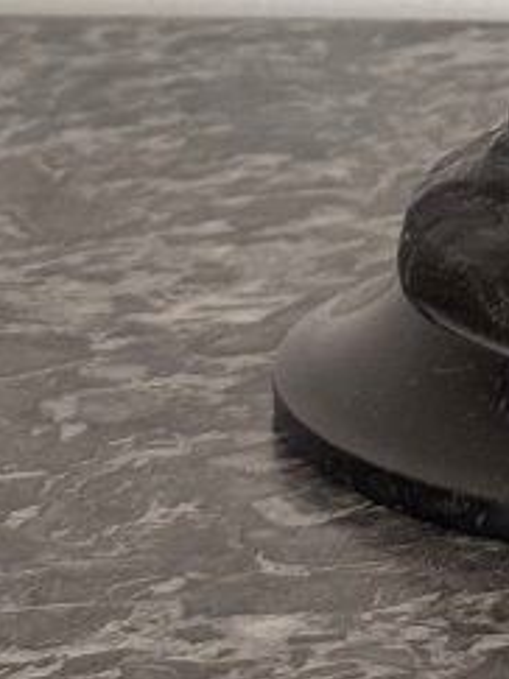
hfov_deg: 6.2
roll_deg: -1.3
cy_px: -972
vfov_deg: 7.7
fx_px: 4651
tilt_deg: +0.0
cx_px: 831
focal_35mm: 237
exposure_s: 1/217
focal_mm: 6.76
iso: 50
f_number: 1.78
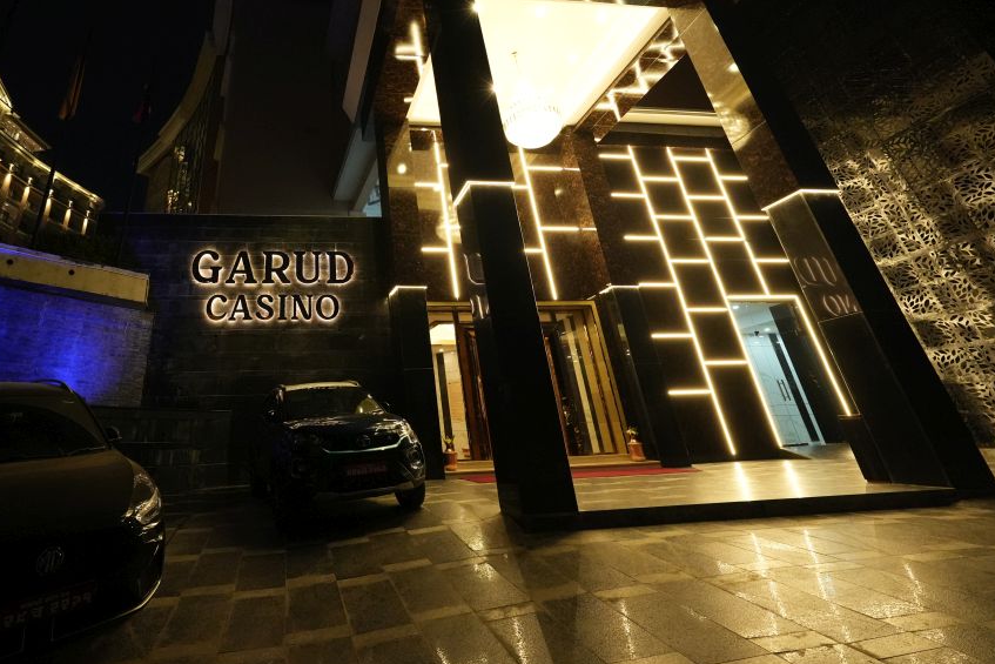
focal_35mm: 17
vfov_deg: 67.9
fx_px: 470
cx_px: 338
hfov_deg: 90.2
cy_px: 206
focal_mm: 12
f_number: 5
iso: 6400
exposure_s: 1/160
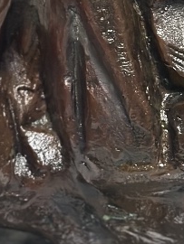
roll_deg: +2.8
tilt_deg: -34.5
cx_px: 185
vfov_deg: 9.1
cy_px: -66
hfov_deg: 7.0
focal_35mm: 213
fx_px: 1507
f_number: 1.78
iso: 250
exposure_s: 1/50
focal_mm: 6.86
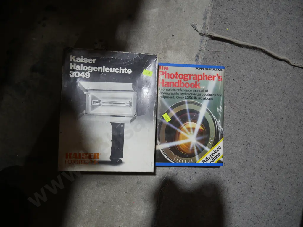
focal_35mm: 28
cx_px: 152
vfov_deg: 49.7
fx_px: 245
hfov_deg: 63.4
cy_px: 114
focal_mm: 14
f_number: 3.5
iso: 200
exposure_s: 1/60
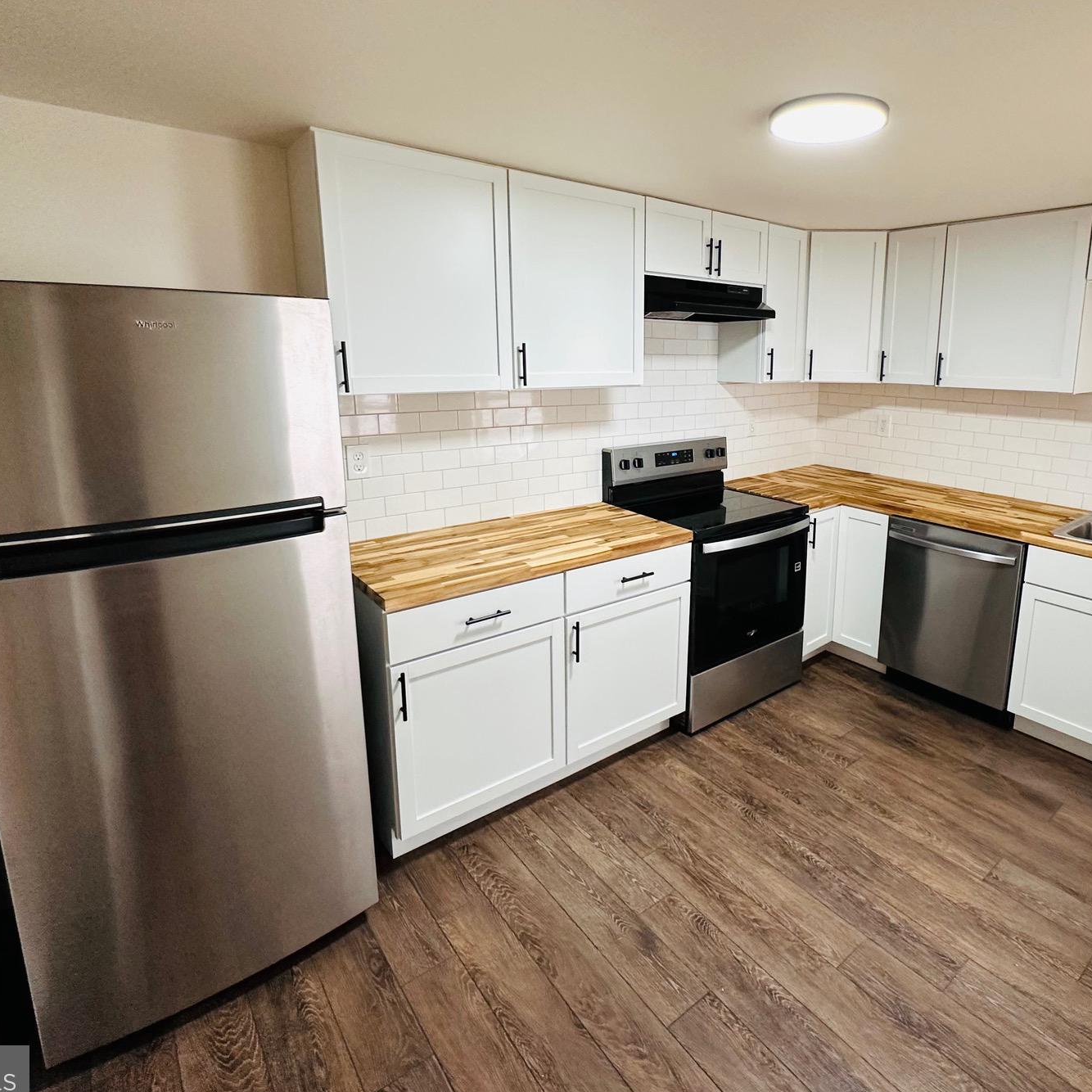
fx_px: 678
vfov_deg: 77.4
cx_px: 663
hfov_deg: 76.7
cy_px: 484
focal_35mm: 19
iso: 250
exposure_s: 1/120
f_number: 2.2
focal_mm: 2.22
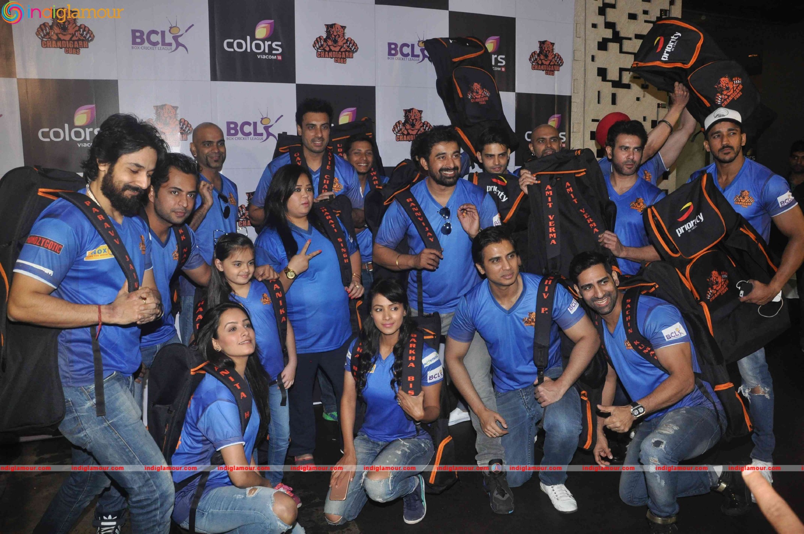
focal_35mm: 27
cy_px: 267
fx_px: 602
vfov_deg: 47.8
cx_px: 402
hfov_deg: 67.4
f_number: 10
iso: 1000
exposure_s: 1/200
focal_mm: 18
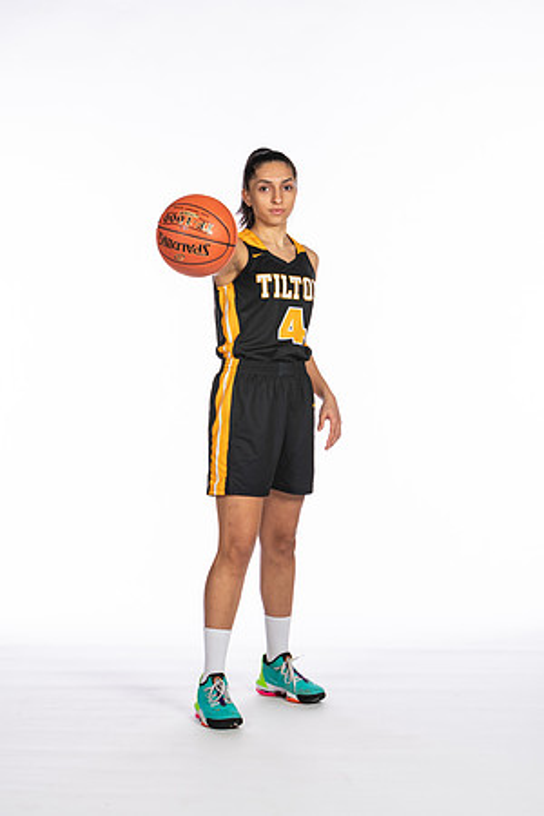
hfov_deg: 13.0
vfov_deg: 19.5
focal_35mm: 105
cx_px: 272
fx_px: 2380
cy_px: 408
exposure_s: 1/125
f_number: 5.6
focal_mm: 70
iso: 100
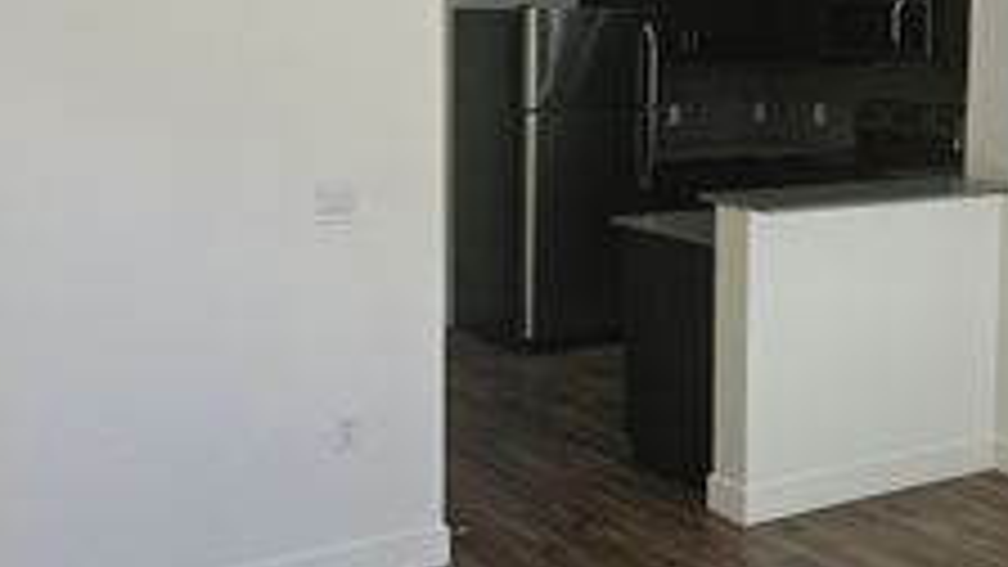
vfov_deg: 21.2
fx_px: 1497
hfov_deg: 37.1
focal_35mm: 56
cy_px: 119
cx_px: 612
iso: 64
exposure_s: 1/180
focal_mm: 5.4
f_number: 1.8
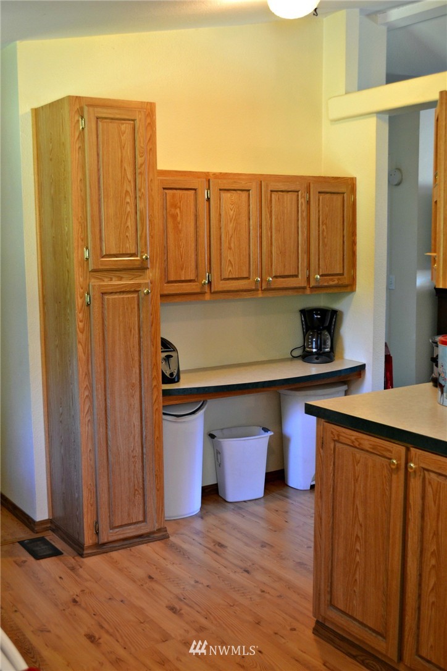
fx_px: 782
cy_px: 336
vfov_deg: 46.4
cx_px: 224
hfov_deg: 31.9
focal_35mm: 42
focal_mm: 28
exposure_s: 1/15
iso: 800
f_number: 4.5
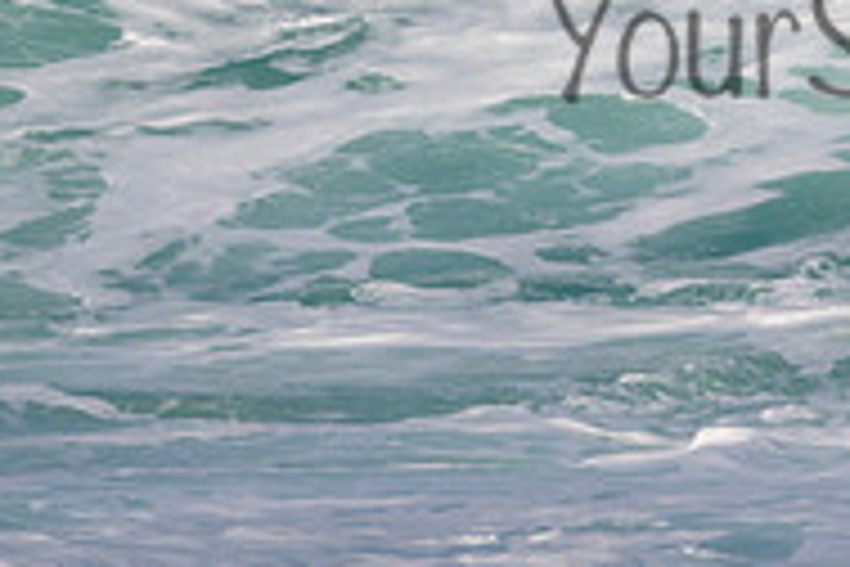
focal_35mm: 2457
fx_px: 58008
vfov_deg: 0.6
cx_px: 1007
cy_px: -7
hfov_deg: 0.8
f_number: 11
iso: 1000
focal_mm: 800
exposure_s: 1/2000
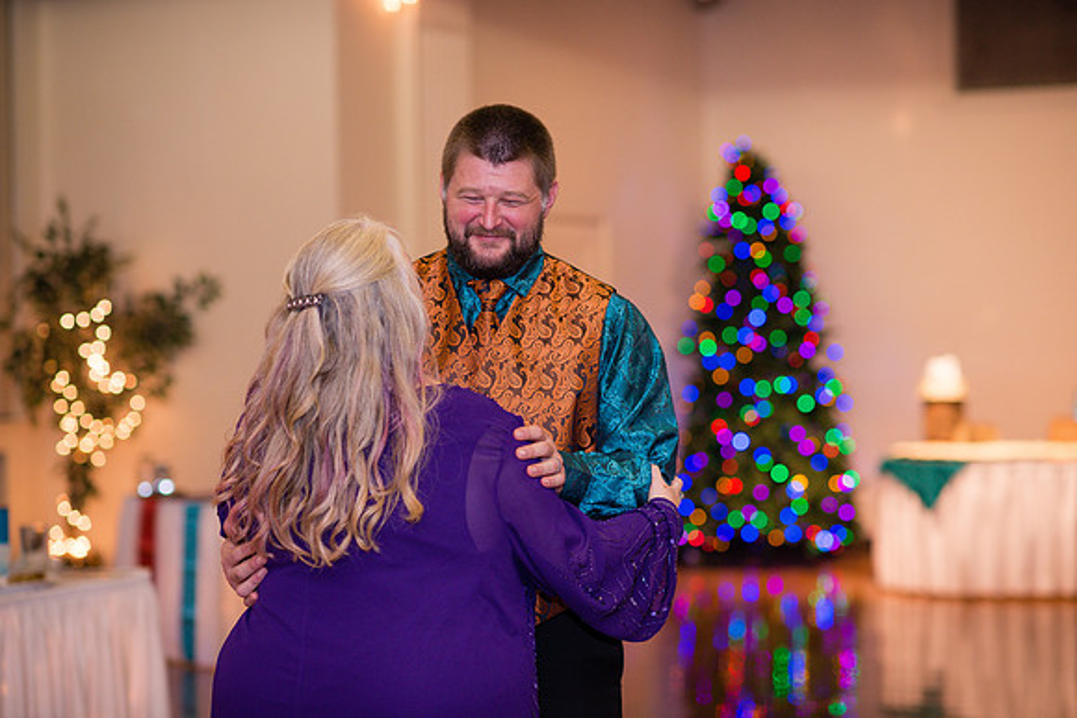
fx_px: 2543
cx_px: 538
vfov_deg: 16.1
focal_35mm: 85
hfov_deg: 23.9
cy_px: 359
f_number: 2.2
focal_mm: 85
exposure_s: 1/125
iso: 640
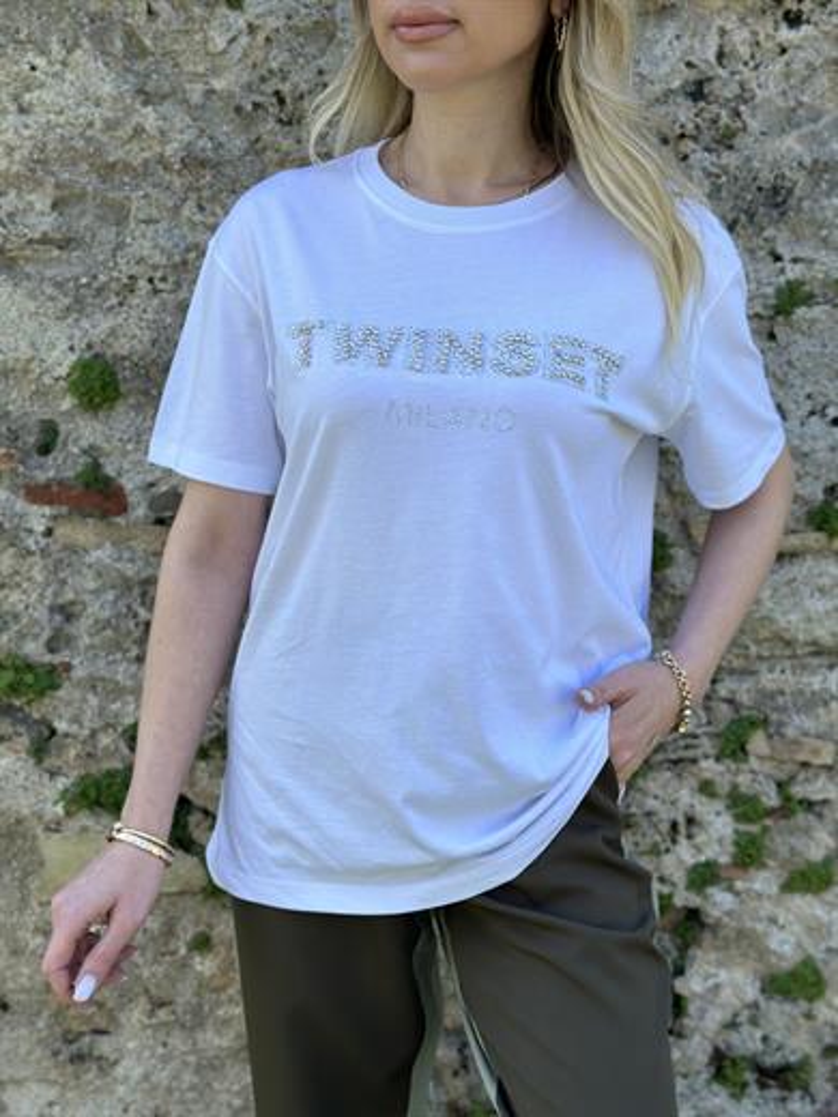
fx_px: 1549
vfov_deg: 39.7
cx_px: 419
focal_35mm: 48
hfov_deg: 30.3
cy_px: 558
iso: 80
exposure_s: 1/1357
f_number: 1.78
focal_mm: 6.86
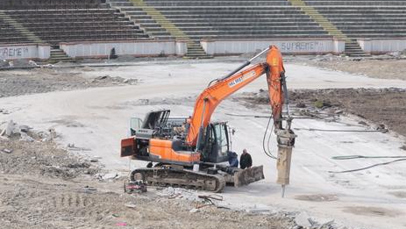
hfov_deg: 10.7
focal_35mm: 198
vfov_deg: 6.1
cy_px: 127
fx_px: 2133
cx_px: -77
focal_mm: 73
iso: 160
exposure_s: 1/1000
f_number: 4
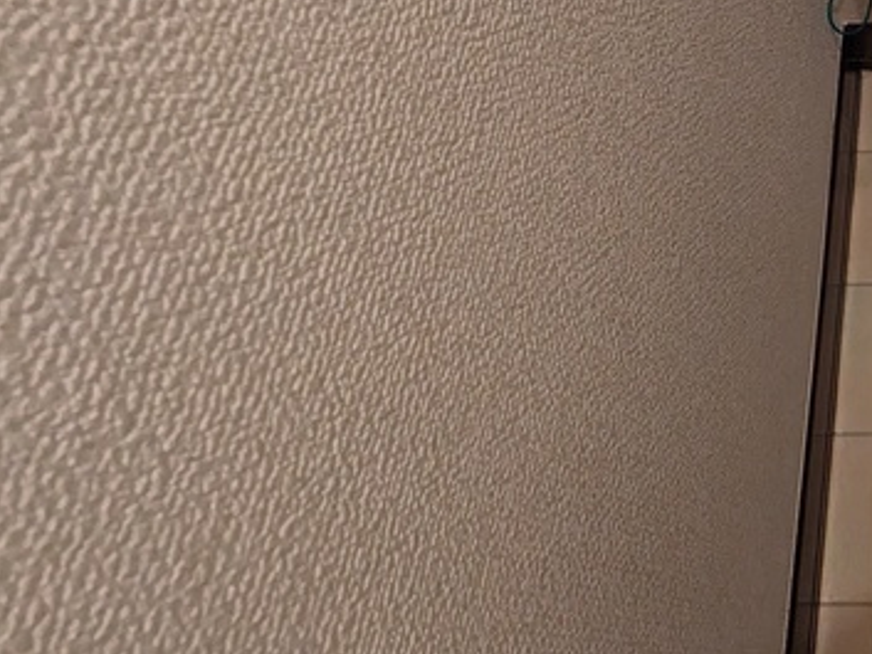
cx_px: 1017
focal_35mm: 38
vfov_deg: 37.7
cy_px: 289
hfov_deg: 38.1
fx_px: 958
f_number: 2.2
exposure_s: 1/60
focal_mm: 1.83
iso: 529
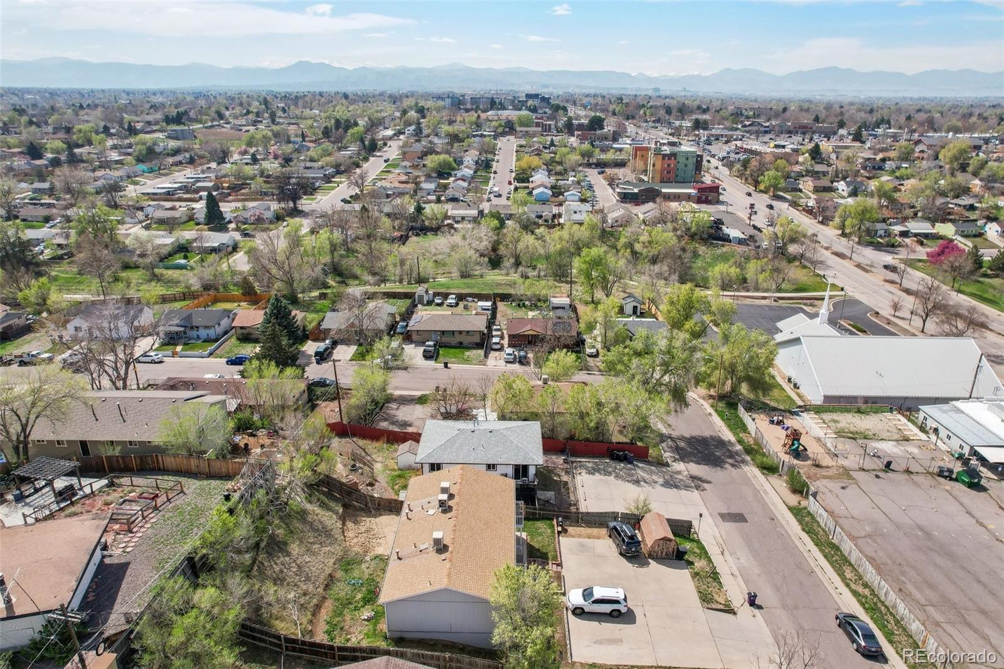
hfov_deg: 78.6
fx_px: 613
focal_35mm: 22
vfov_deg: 57.2
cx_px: 502
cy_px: 334
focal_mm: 8.4
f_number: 2.8
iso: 150
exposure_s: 1/500
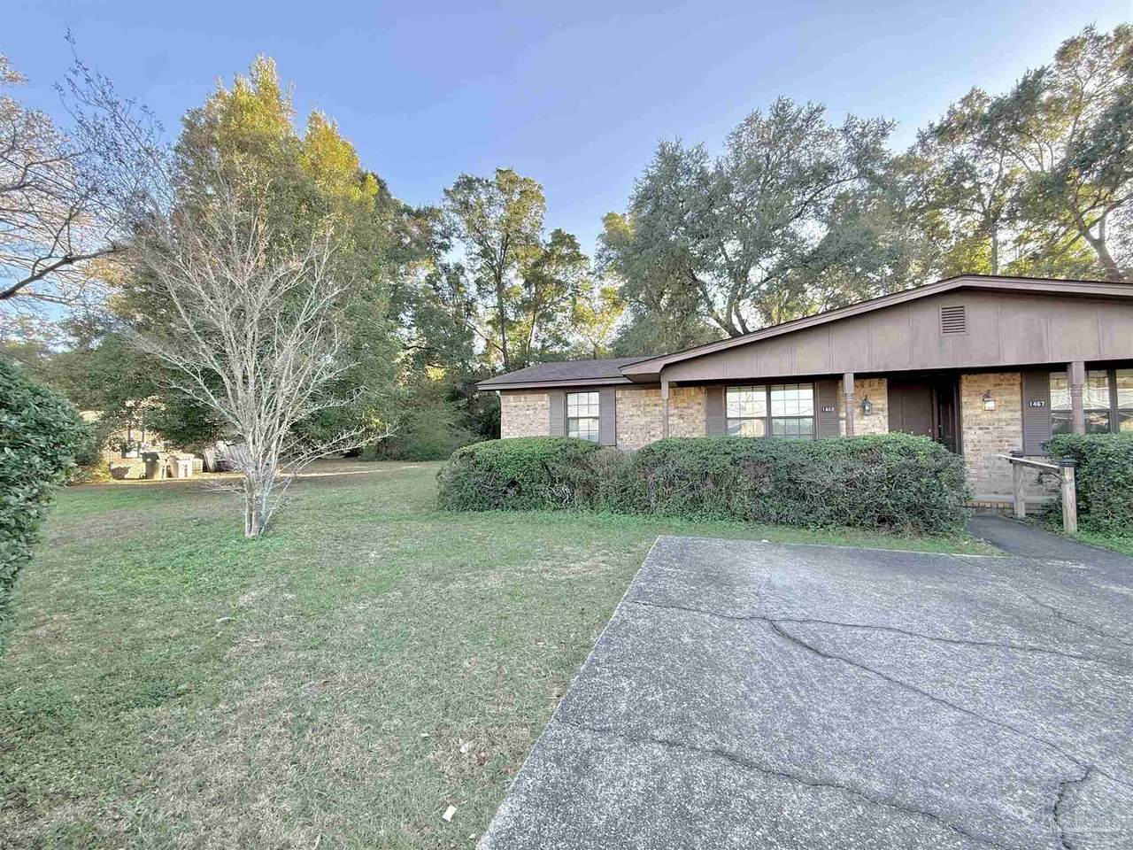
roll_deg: +0.2
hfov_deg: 102.1
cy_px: 425
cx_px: 566
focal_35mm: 14
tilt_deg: +3.2
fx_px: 458
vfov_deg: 85.7
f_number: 2.2
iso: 64
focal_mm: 2.22
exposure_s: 1/127
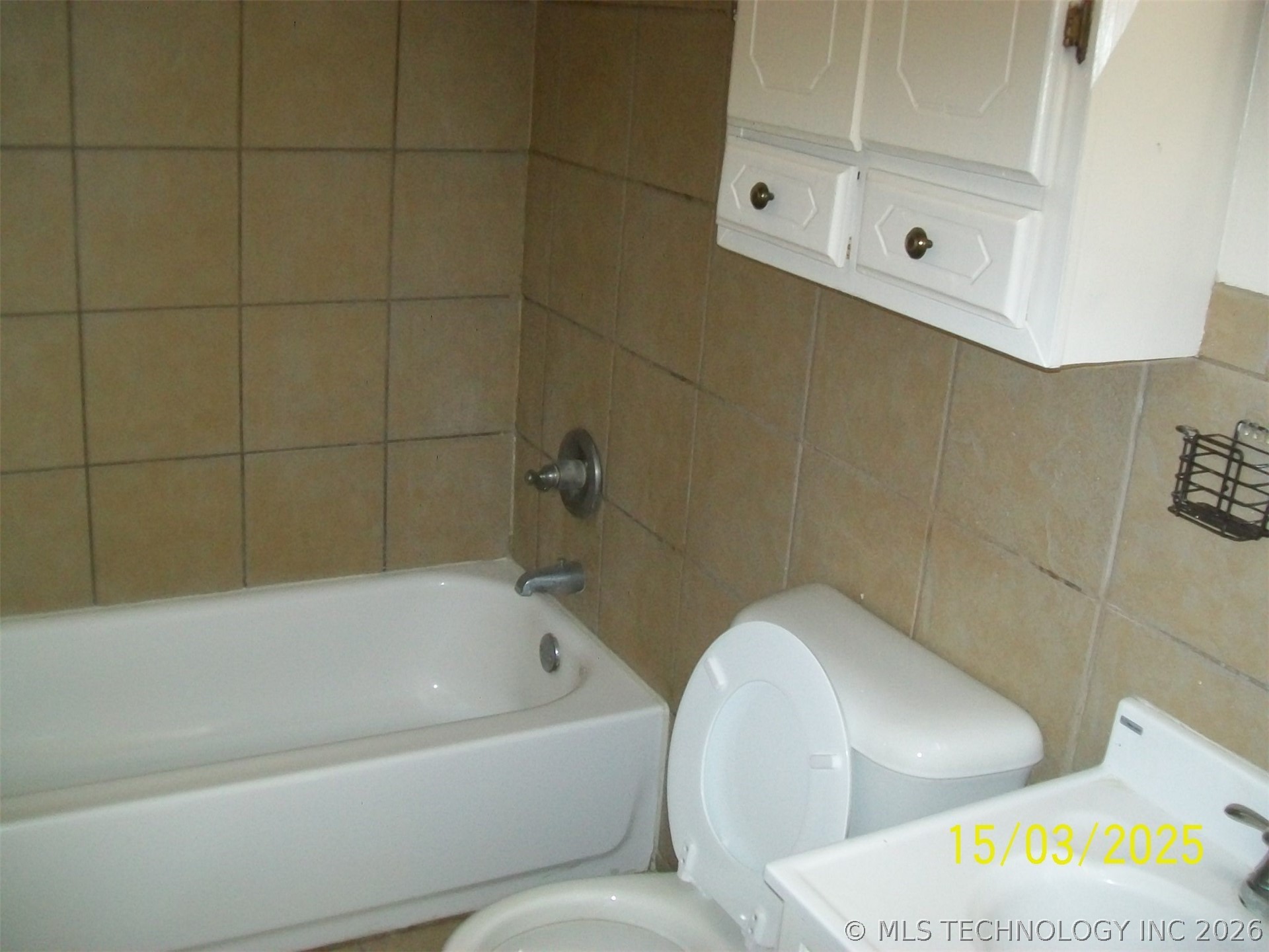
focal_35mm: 36
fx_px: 1320
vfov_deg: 39.7
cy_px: 476
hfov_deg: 51.4
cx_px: 634
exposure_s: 1/60
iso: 160
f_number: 2.7
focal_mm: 6
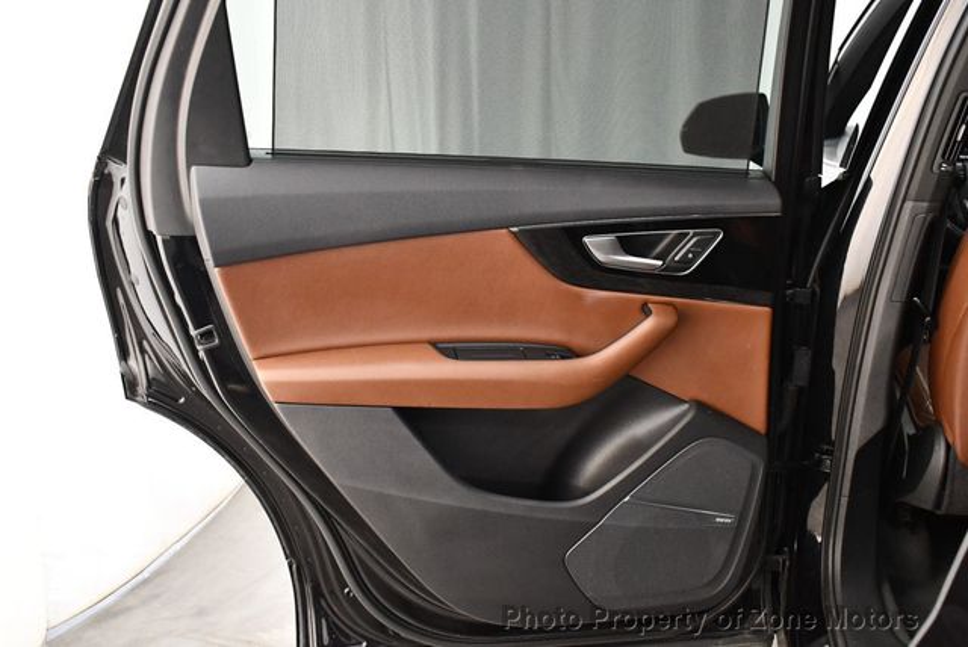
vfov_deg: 36.9
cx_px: 484
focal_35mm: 36
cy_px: 324
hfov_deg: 53.1
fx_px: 969
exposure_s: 1/125
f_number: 3.5
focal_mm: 18
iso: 2800
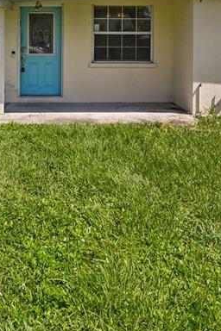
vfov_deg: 45.2
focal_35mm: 40
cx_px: 77
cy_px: 51
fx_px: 368
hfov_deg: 33.2
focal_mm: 10
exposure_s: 1/5000
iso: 800
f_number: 7.1
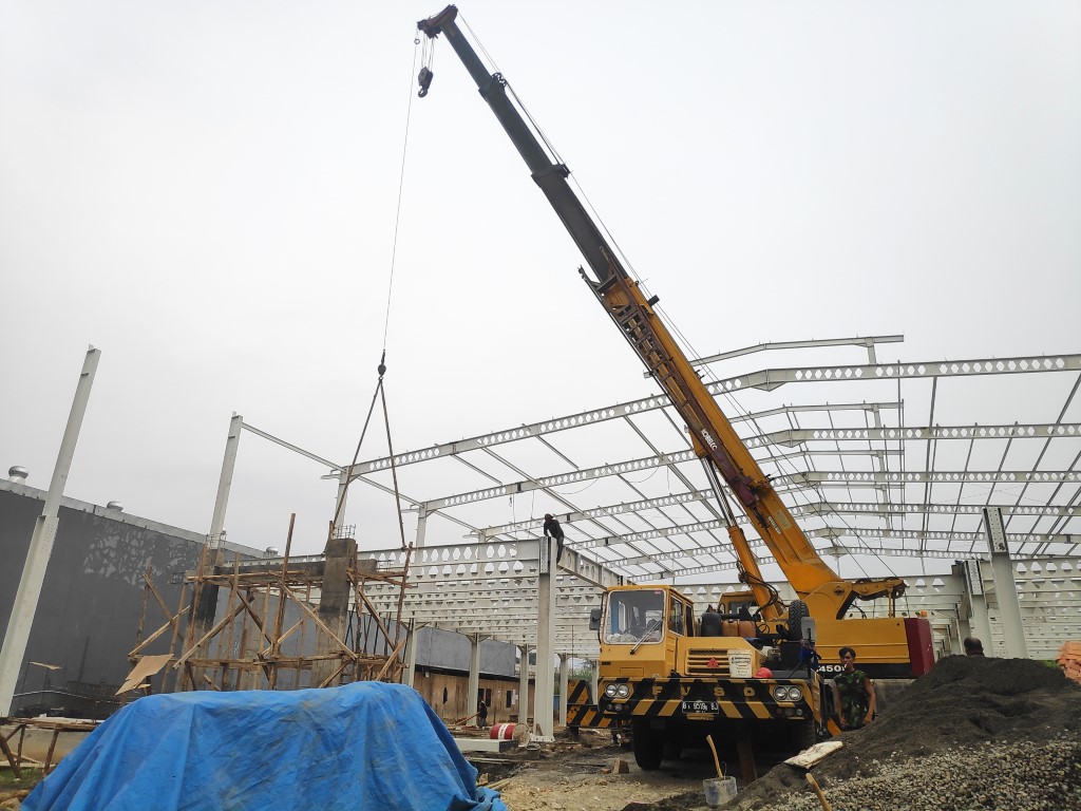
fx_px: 625
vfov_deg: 66.0
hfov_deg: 81.7
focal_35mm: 20
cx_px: 540
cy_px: 406
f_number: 1.9
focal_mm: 3.94
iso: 138
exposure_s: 1/100
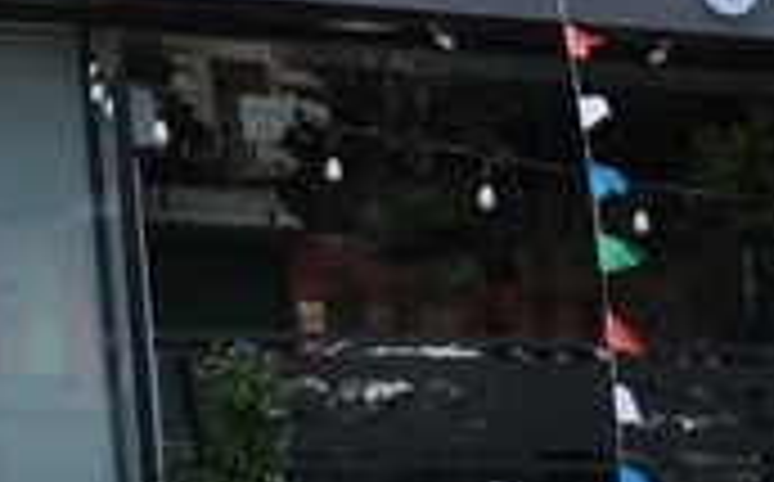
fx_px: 2486
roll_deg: -3.1
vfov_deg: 10.2
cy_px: 984
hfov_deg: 15.7
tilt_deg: -13.9
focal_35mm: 118
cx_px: 1287
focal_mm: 4.15
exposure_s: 1/920
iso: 32
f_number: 2.2
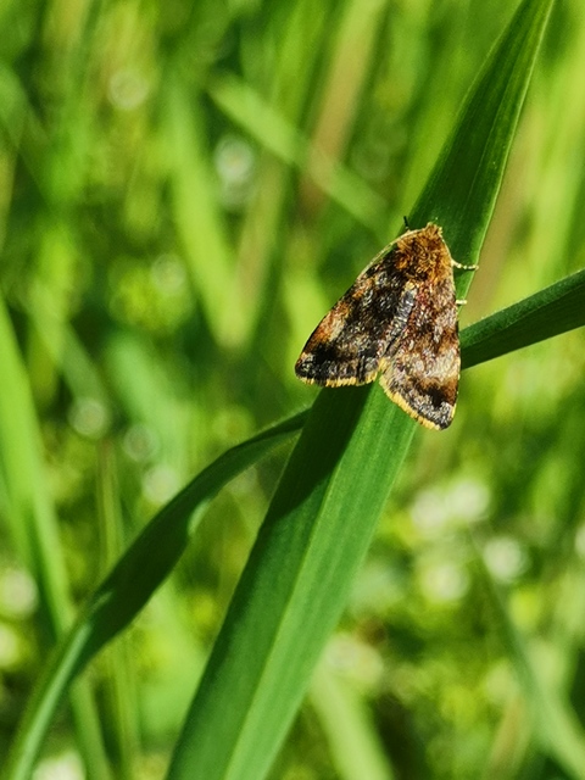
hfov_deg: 15.9
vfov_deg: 21.1
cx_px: 292
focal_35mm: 93
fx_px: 2096
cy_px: 390
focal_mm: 4.75
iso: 50
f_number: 1.8
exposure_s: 1/1055
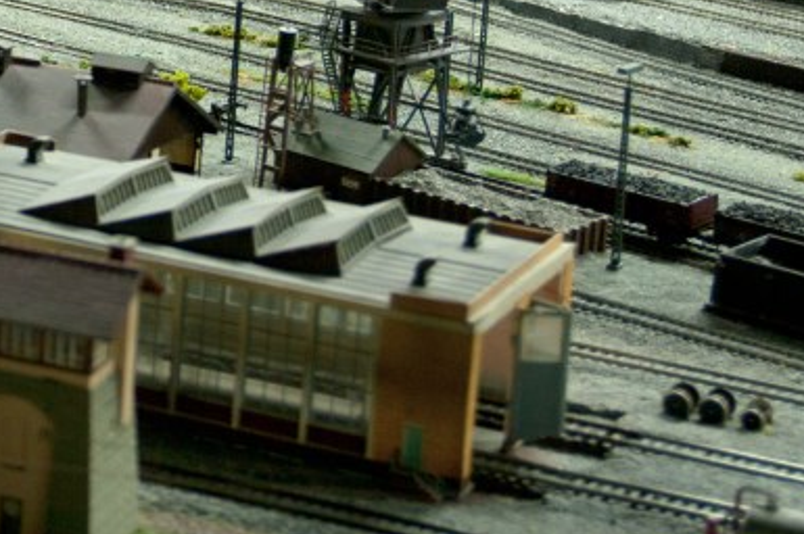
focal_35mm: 136
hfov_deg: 14.7
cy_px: -34
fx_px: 3025
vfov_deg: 10.0
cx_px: -129
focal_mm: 29
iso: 400
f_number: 2.8
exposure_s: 1/20
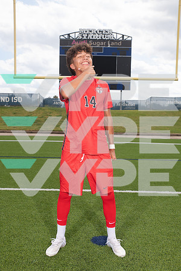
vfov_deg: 48.5
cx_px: 90
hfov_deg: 33.4
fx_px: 302
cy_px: 136
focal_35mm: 40
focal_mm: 40
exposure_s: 1/400
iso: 125
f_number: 7.1
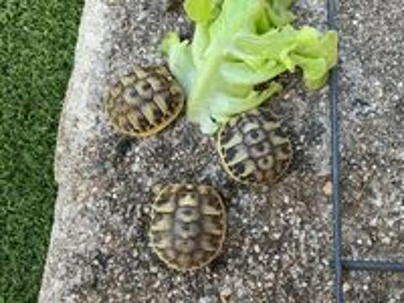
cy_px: 152
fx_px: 338
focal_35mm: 29
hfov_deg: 61.7
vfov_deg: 48.2
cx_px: 202
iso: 25
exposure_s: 1/268
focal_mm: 3
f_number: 1.8
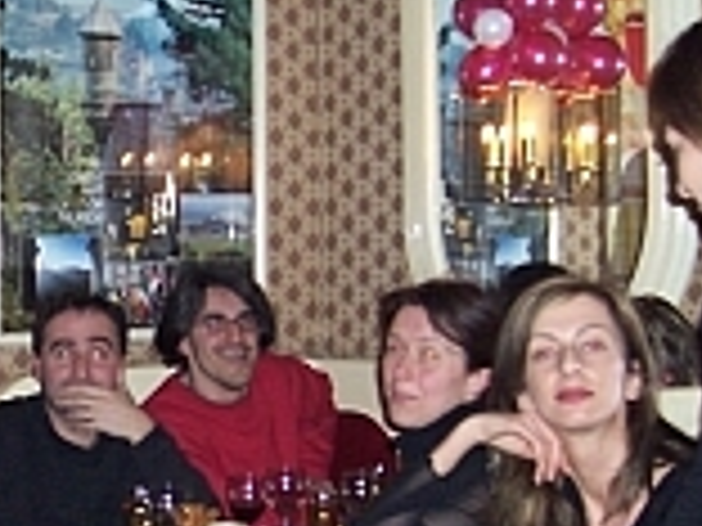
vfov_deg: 16.9
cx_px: 130
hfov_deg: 22.2
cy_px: 396
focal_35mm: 87
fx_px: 1764
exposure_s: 1/60
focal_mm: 5.6
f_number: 2.7
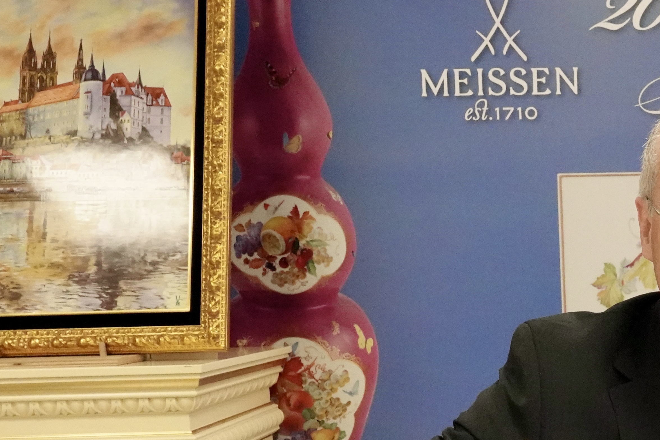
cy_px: 412
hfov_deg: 34.2
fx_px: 990
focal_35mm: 54
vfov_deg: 24.2
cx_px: 631
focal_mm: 8.8
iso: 3200
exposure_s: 1/125
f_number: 4.5
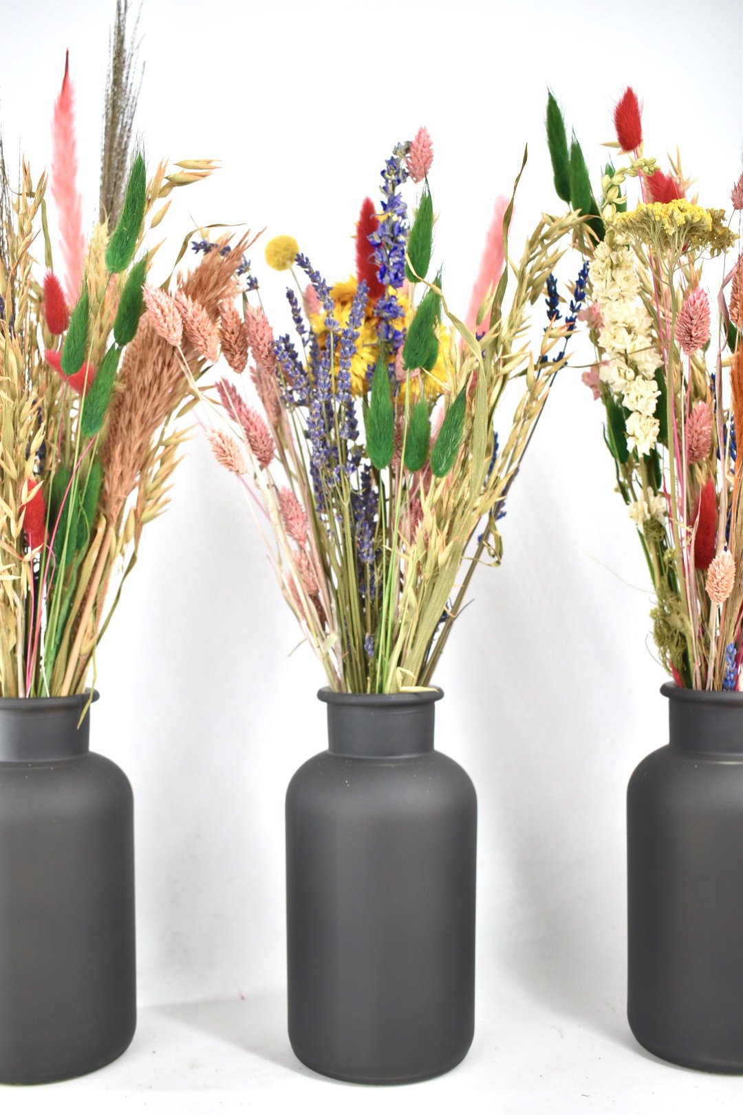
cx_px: 372
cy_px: 558
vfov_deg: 51.3
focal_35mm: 38
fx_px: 1161
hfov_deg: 35.5
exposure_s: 1/50
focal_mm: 25
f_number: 4
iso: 100
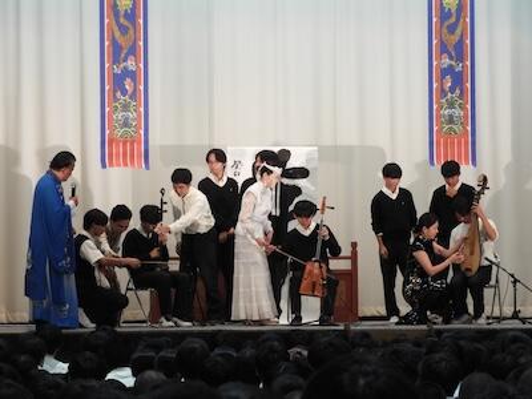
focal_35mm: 220
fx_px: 3381
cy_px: 200
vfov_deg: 6.8
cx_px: 266
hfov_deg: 9.0
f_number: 5.3
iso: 400
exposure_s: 1/50
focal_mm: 39.4
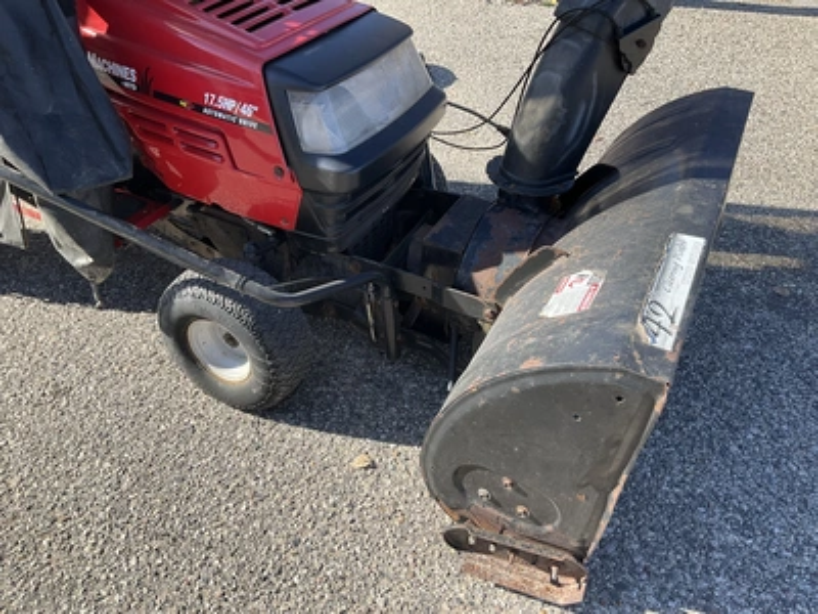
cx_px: 409
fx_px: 685
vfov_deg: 48.2
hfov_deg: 61.7
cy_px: 307
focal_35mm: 29
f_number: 1.8
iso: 25
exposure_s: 1/666
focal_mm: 3
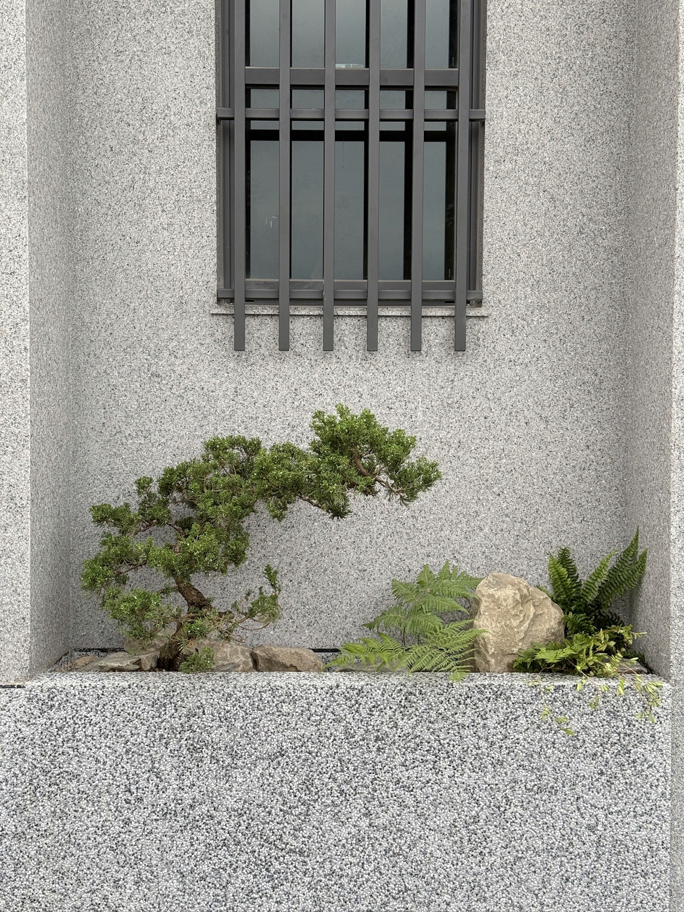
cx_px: 342
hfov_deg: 30.3
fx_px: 1265
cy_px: 456
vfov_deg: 39.7
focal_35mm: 48
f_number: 1.78
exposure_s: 1/76
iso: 100
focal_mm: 6.76
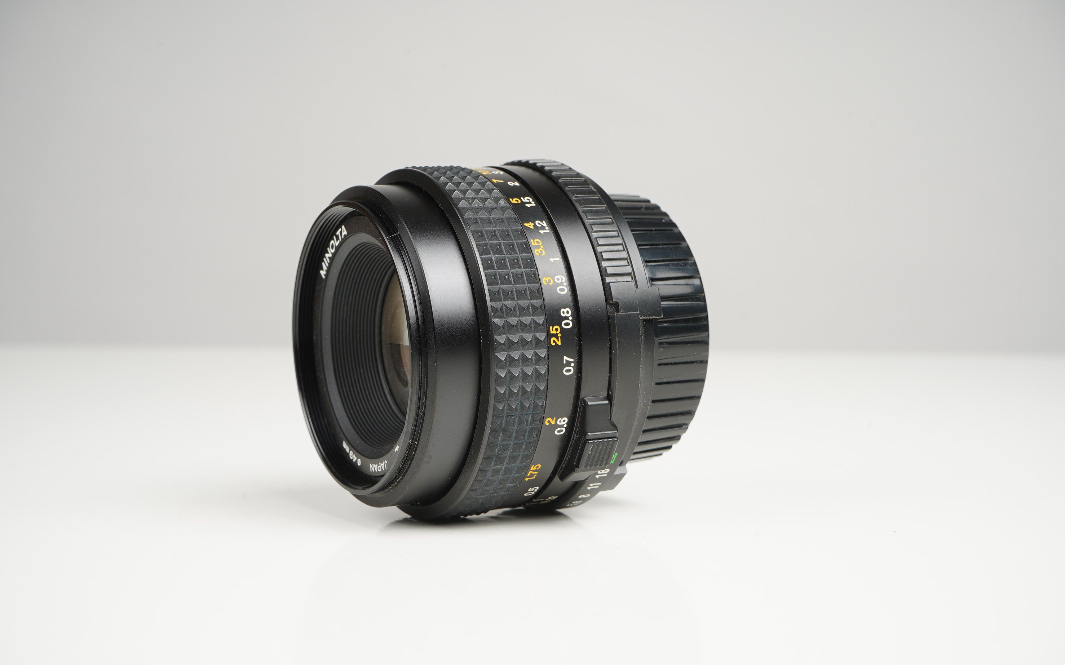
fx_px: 1625
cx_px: 527
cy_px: 338
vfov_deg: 23.1
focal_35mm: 56
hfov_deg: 36.3
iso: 160
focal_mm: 54
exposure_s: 1/160
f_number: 14
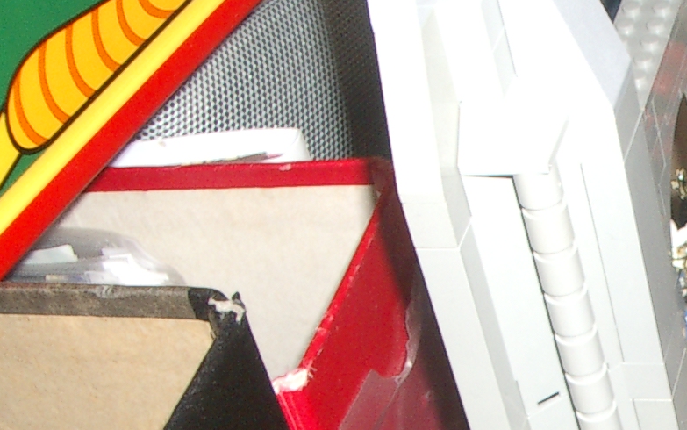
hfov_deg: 19.8
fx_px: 1817
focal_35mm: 97
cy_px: 501
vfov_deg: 13.2
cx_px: 872
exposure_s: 1/40
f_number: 4.3
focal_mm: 5.8
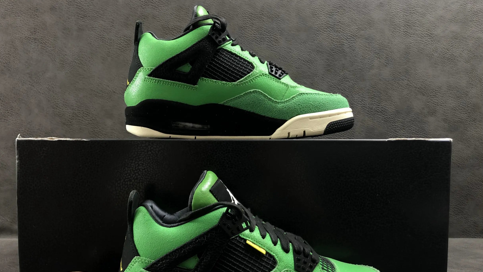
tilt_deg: -5.0
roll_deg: +0.2
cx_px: 232
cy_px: 179
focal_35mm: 32
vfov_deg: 36.3
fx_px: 410
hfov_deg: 61.0
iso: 50
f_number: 1.8
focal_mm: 4
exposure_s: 1/17
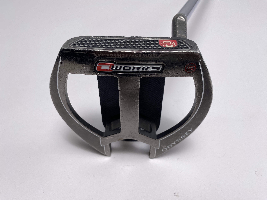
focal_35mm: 26
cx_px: 134
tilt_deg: -48.7
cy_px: 100
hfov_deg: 67.3
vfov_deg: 53.1
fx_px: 201
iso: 32
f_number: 1.8
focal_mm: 4.25
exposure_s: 1/539
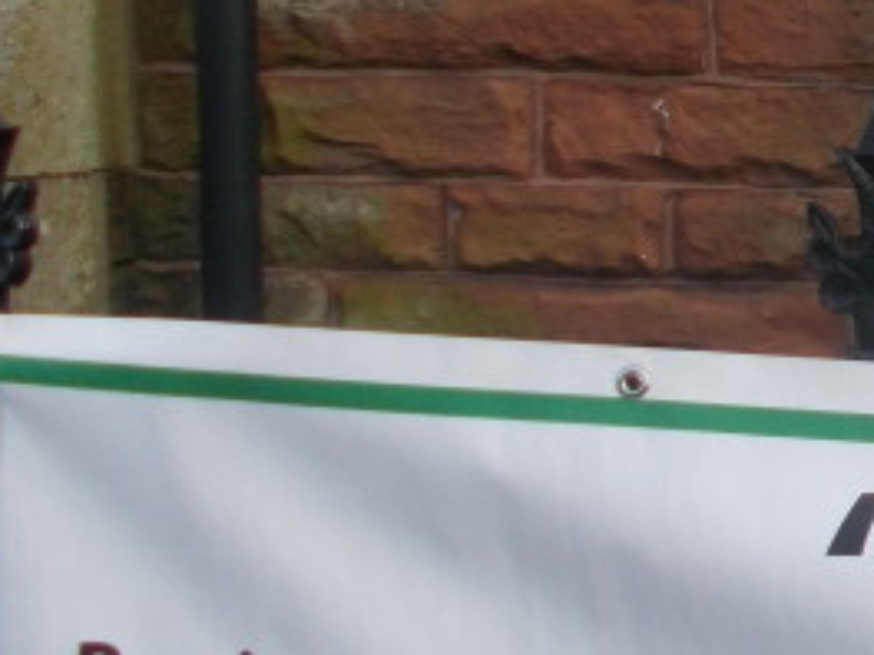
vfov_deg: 14.6
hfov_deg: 16.6
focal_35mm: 101
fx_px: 2550
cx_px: 1506
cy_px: 155
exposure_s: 1/400
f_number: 3.2
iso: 80
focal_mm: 4.6
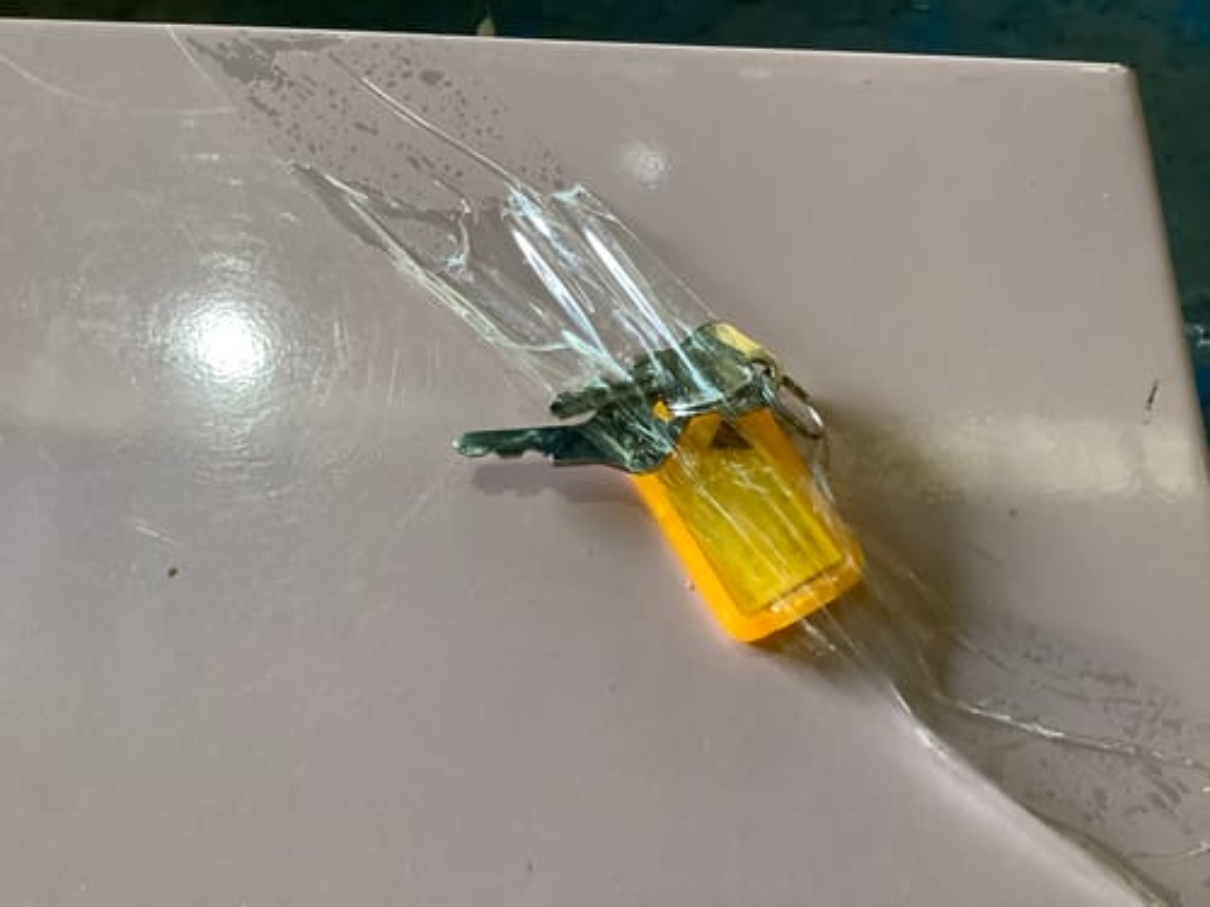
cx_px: 605
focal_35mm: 31
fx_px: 1084
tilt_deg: -67.8
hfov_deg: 58.4
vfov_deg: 45.4
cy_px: 454
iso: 200
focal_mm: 3.3
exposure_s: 1/50
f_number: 2.4
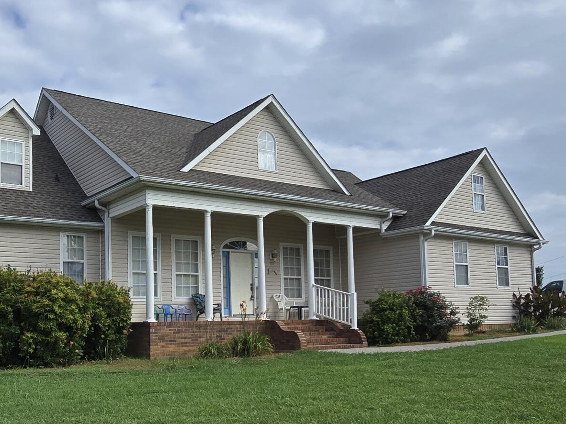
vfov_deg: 42.3
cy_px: 284
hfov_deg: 54.5
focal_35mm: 33
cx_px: 200
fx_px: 539
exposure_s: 1/3399
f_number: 2.2
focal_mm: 2.2
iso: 50
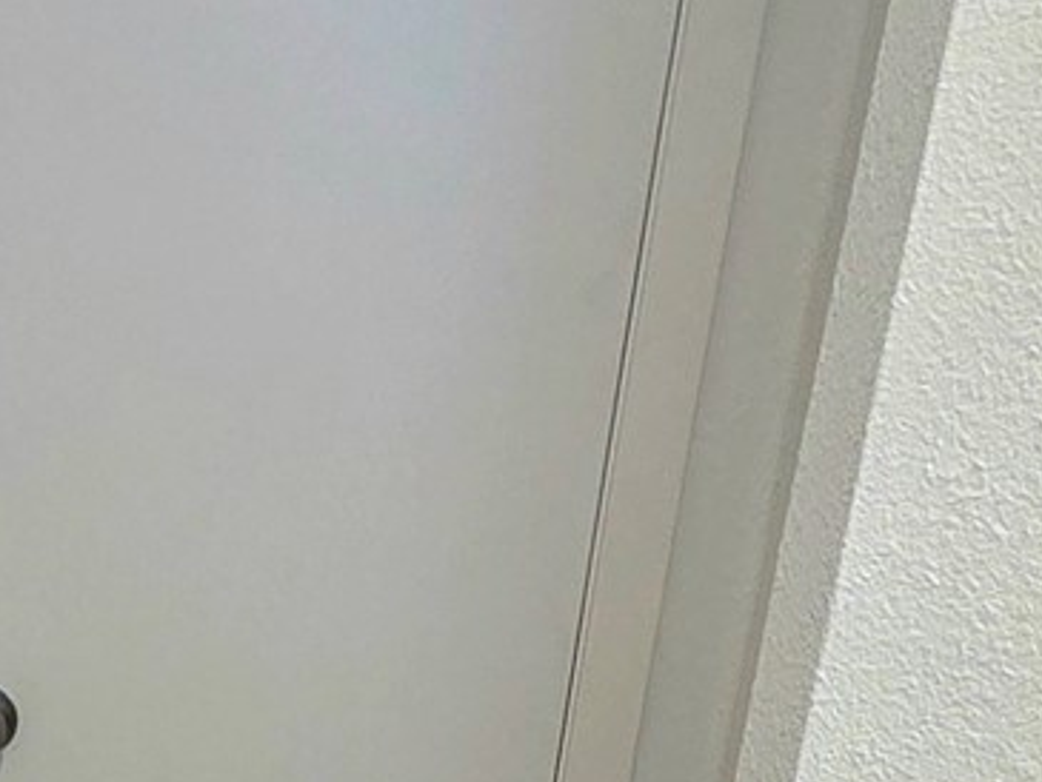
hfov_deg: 25.3
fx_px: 2198
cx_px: -23
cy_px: 1230
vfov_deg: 17.7
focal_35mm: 73
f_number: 2.2
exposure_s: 1/60.2
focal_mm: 2.2
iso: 160
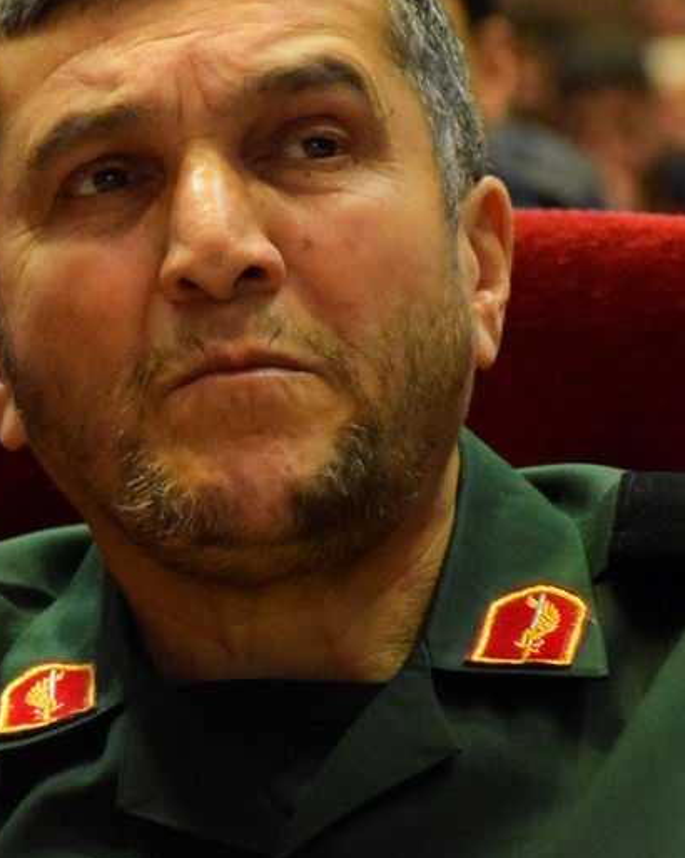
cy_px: 340
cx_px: 164
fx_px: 8266
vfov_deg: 5.9
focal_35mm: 326
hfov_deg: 4.7
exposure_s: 1/125
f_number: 5.6
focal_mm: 116
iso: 6400
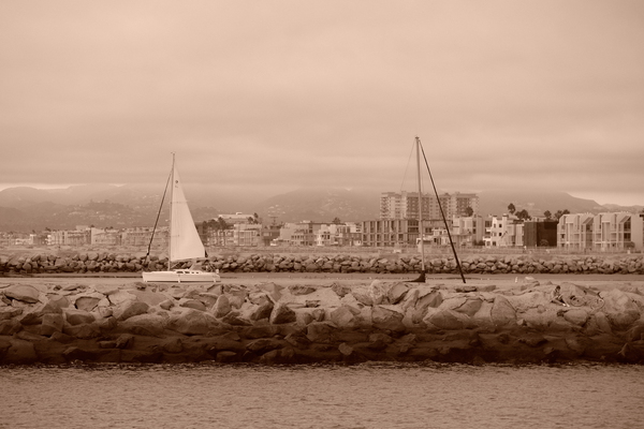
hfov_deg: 17.1
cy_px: 214
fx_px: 2146
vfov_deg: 11.4
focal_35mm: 120
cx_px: 322
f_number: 4.5
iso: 400
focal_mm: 80
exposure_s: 1/210
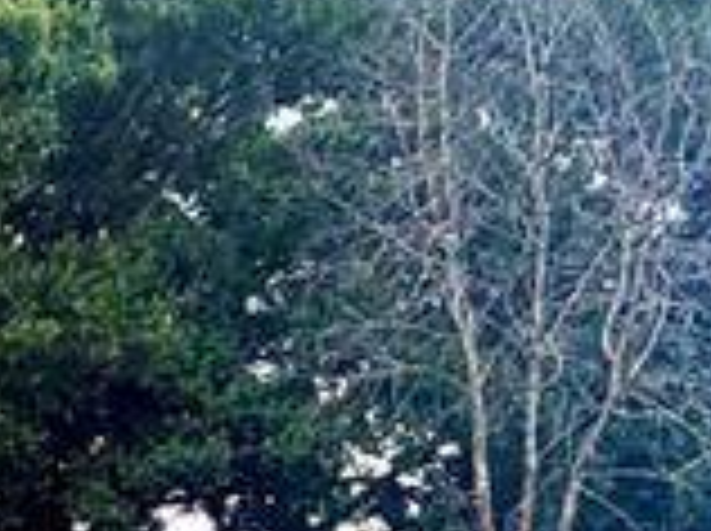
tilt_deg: -3.6
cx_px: -752
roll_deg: -1.3
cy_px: 1012
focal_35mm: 91
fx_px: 1866
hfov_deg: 16.2
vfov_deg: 14.0
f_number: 2.2
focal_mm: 2.22
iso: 40
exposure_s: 1/613
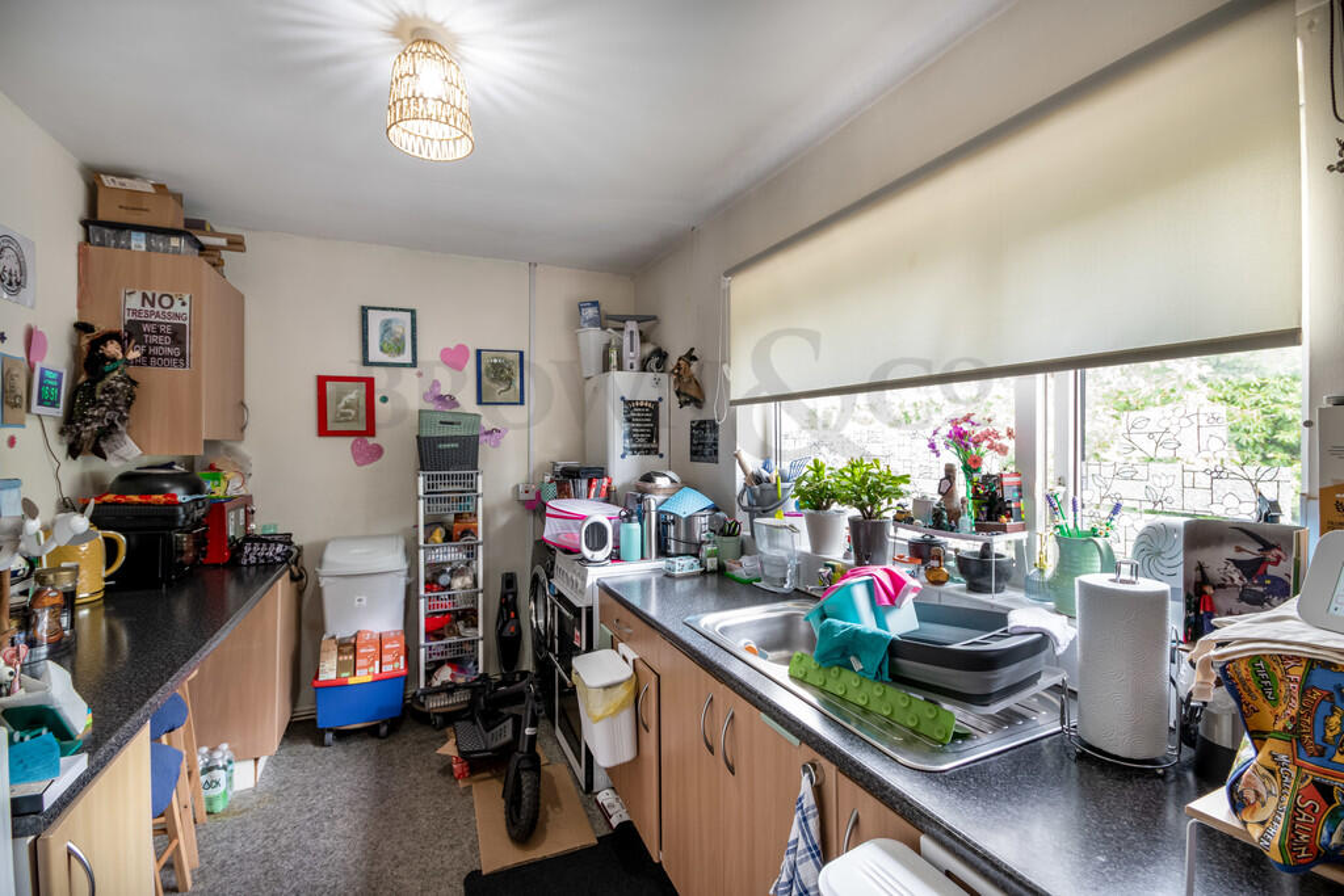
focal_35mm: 15
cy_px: 448
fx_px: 560
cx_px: 672
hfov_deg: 100.4
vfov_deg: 77.3
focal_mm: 10
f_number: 8
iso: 100
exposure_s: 1/2.5
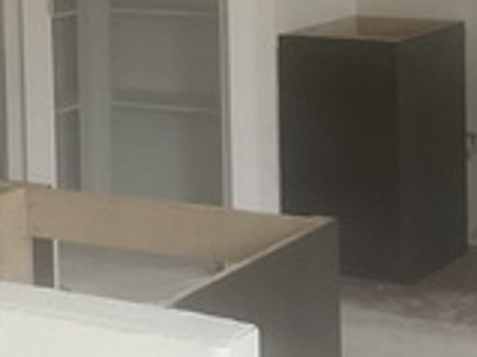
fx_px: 1611
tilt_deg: -3.5
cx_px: 207
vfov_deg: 12.4
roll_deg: +1.4
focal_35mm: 117
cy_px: -48
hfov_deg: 16.8
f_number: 1.8
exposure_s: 1/60
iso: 125
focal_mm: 3
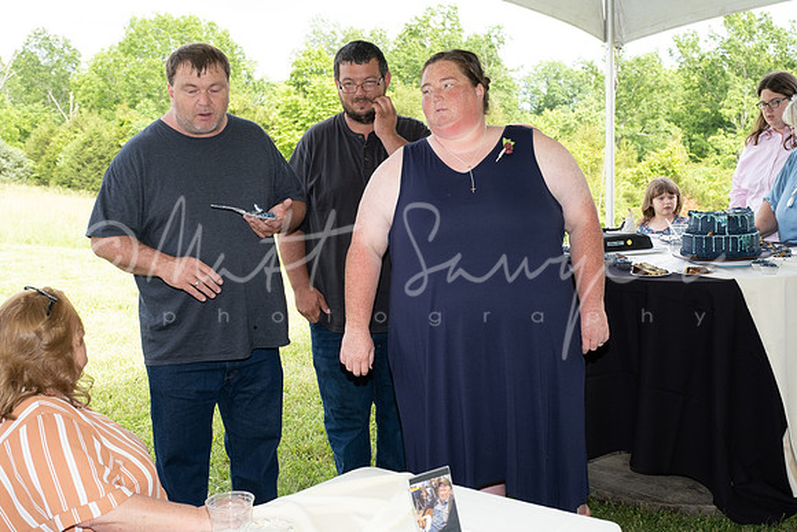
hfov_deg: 43.6
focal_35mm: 45
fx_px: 996
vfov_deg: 29.9
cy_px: 266
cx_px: 398
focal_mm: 30.2
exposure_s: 1/250
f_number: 5.6
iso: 640
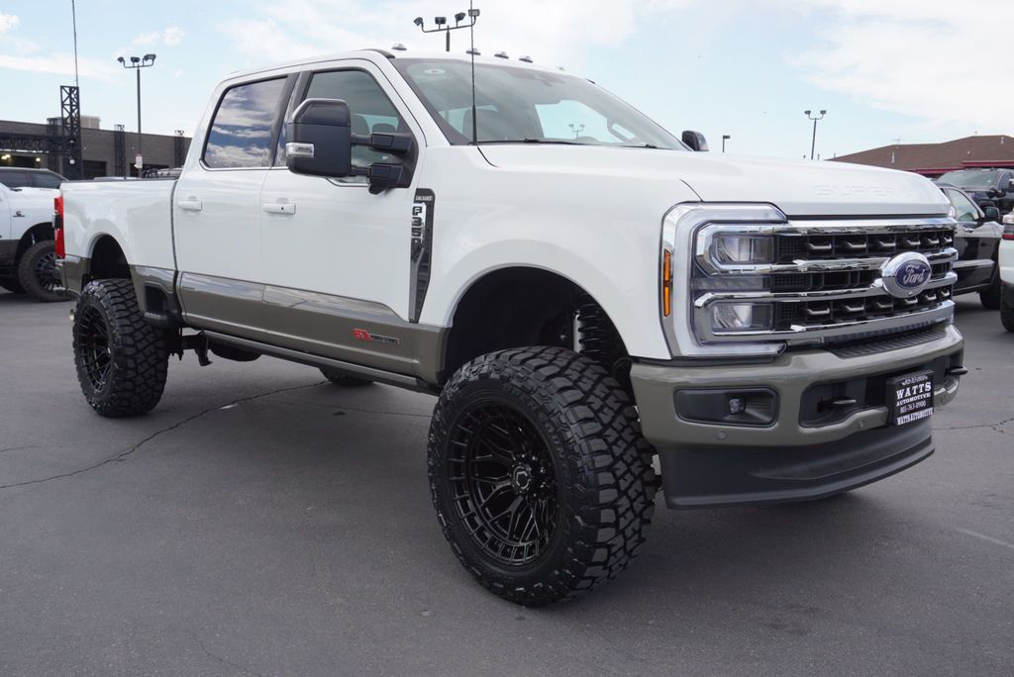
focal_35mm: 34
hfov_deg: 55.1
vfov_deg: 38.4
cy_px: 338
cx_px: 507
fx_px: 972
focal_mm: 23
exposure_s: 1/160
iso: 100
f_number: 6.3
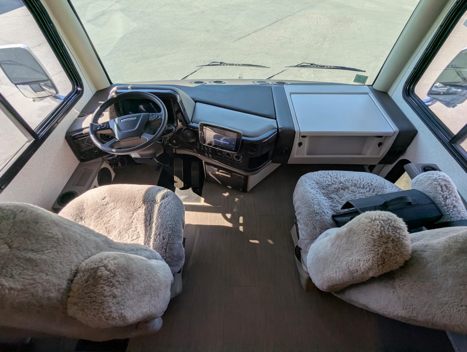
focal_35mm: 16
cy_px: 176
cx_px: 234
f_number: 2.2
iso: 39
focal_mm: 2.35
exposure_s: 1/445
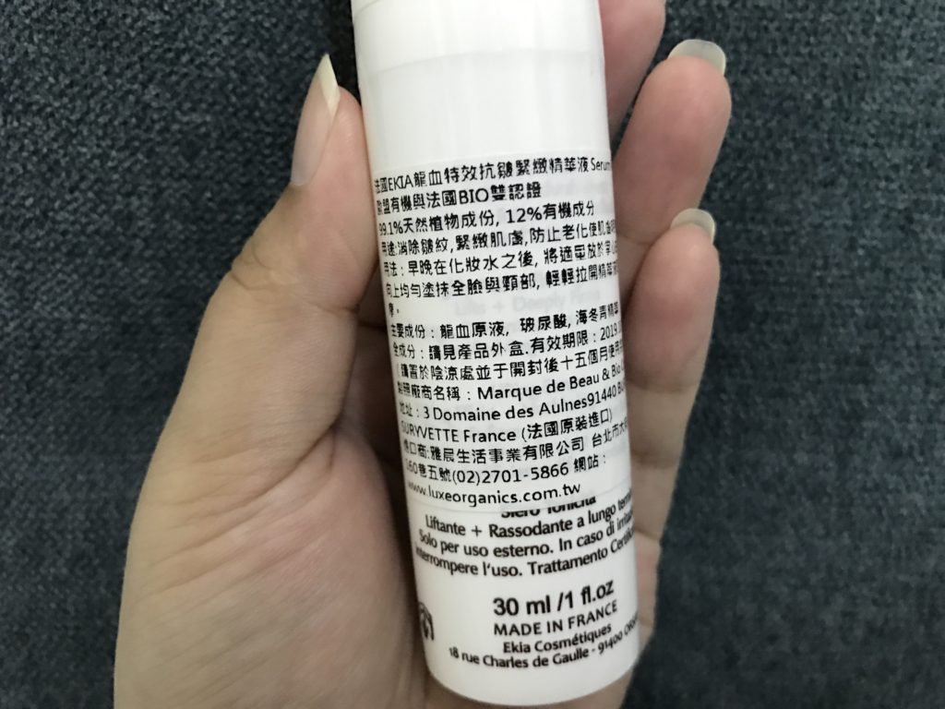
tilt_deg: -38.6
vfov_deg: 49.7
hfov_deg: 63.4
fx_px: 764
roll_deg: +2.7
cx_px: 472
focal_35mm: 28
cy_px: 354
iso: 100
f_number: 1.8
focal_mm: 3.99
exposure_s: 1/15
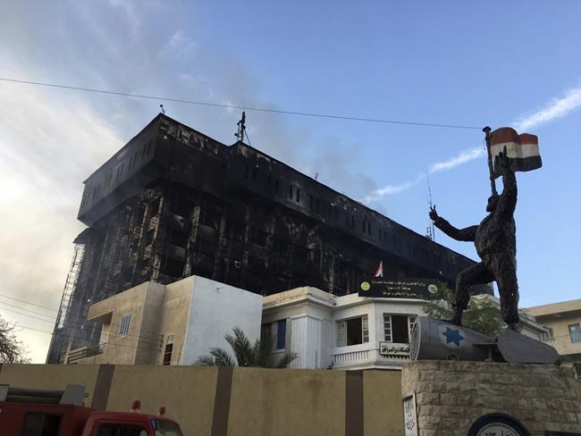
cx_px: 290
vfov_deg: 48.3
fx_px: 487
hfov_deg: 61.6
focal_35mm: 29
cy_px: 218
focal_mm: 4.15
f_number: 2.2
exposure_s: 1/131
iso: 25
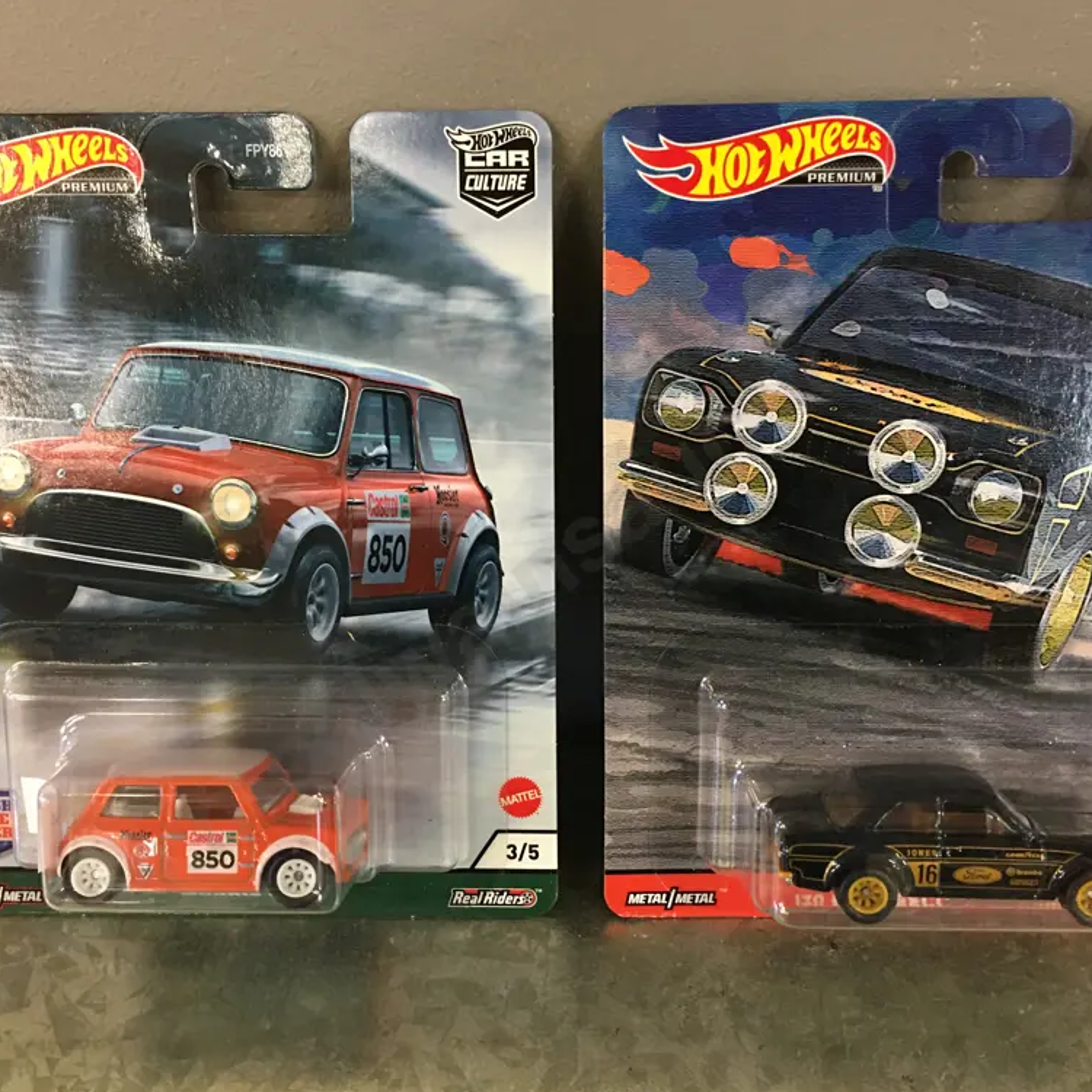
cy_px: 555
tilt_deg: -35.7
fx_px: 1249
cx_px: 574
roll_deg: +0.5
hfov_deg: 47.2
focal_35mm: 35
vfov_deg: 47.2
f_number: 2.2
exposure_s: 1/17
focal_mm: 4.15
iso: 100
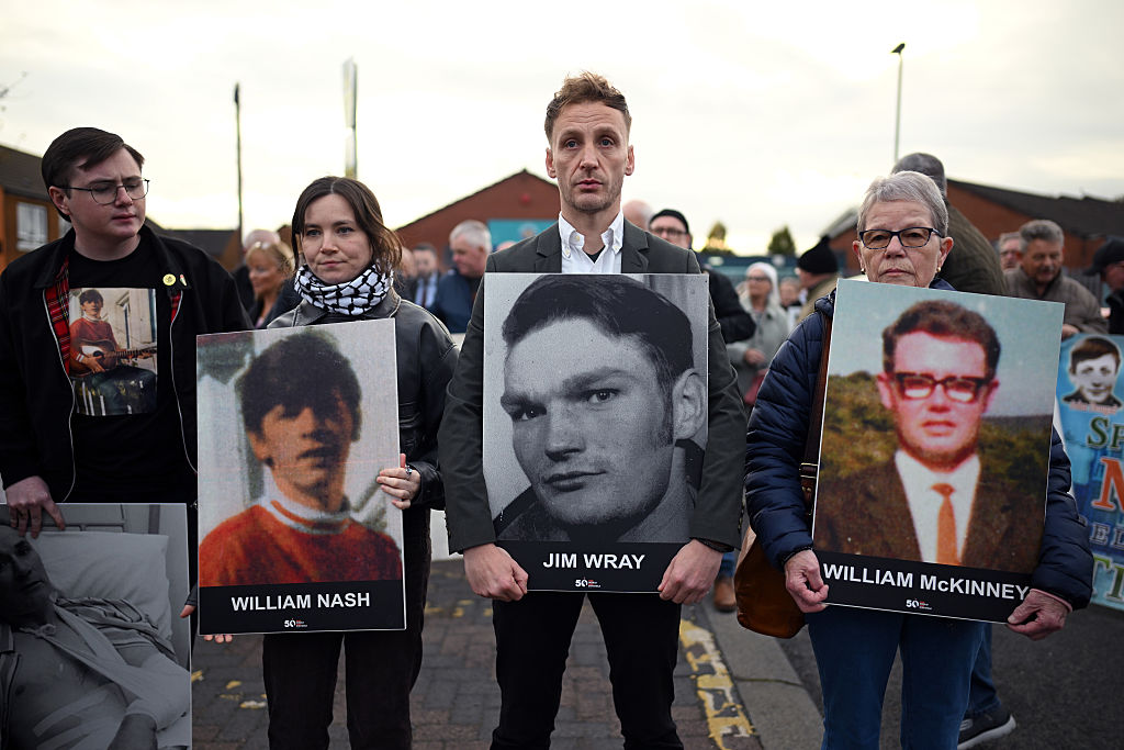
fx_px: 874
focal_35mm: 28
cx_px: 562
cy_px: 375
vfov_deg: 46.4
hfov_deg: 65.5
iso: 200
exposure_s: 1/800
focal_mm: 28
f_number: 1.6
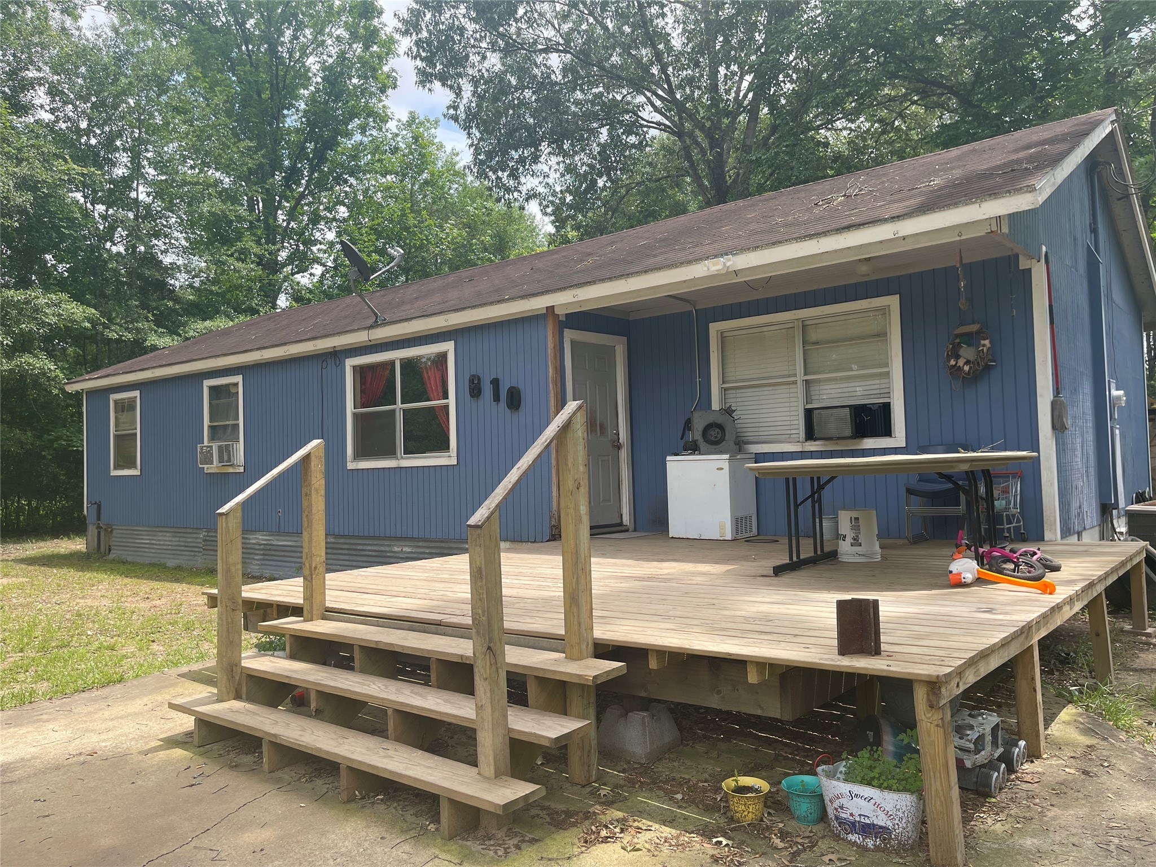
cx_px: 578
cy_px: 434
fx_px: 868
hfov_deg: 67.3
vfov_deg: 53.1
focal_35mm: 26
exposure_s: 1/1279
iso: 32
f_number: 1.6
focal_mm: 5.1
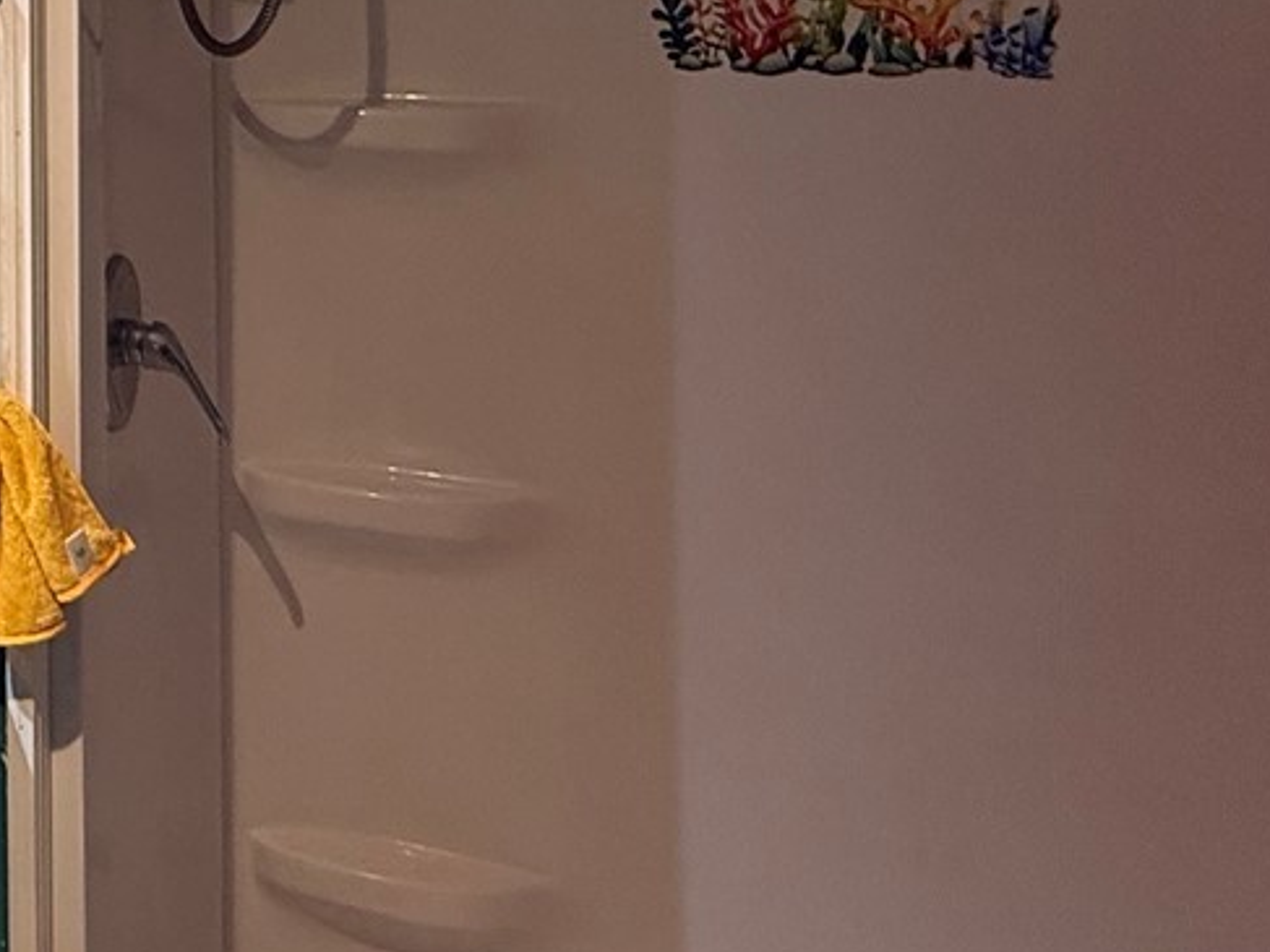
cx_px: -365
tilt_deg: +0.4
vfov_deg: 28.8
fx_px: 1687
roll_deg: +0.7
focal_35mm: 46
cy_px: -76
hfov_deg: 31.9
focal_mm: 2.22
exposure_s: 1/60
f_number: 2.2
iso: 250
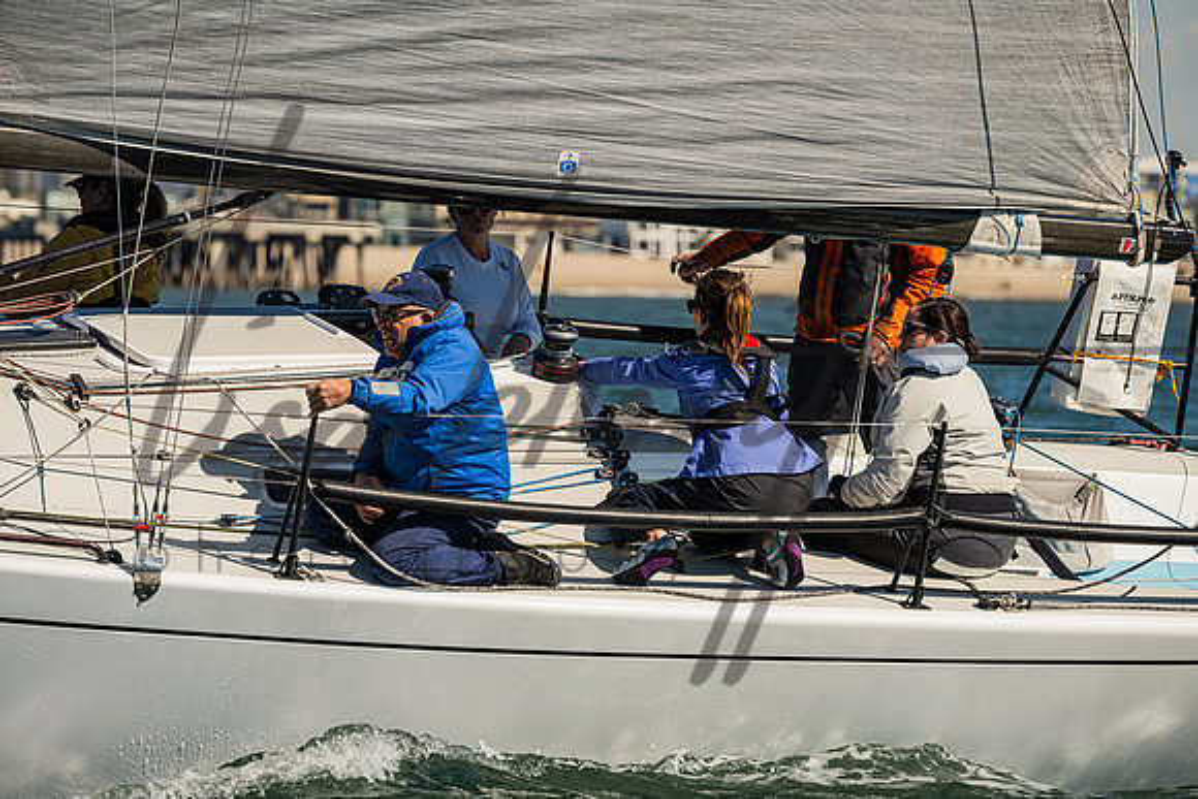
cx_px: 599
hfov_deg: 6.9
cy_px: 400
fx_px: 9985
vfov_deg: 4.6
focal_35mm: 300
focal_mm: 300
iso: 400
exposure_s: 1/1600
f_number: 9
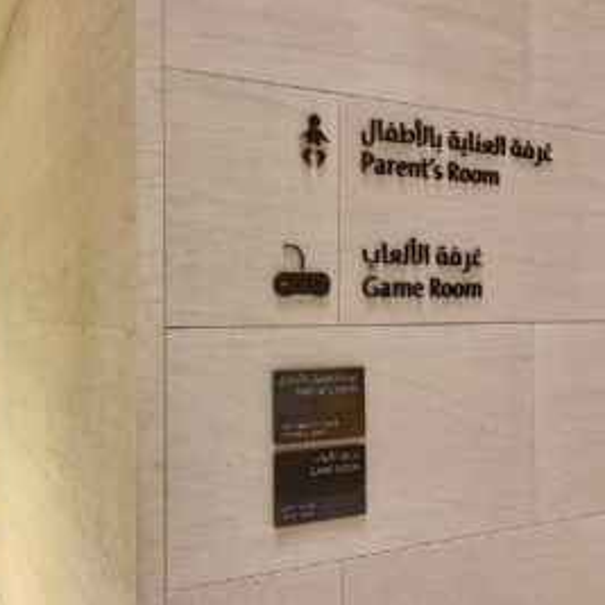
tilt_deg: +1.8
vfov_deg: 52.5
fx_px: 613
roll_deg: -0.7
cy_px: 301
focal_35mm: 31
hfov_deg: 51.5
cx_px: 199
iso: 125
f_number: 1.8
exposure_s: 1/50
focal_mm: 4.25
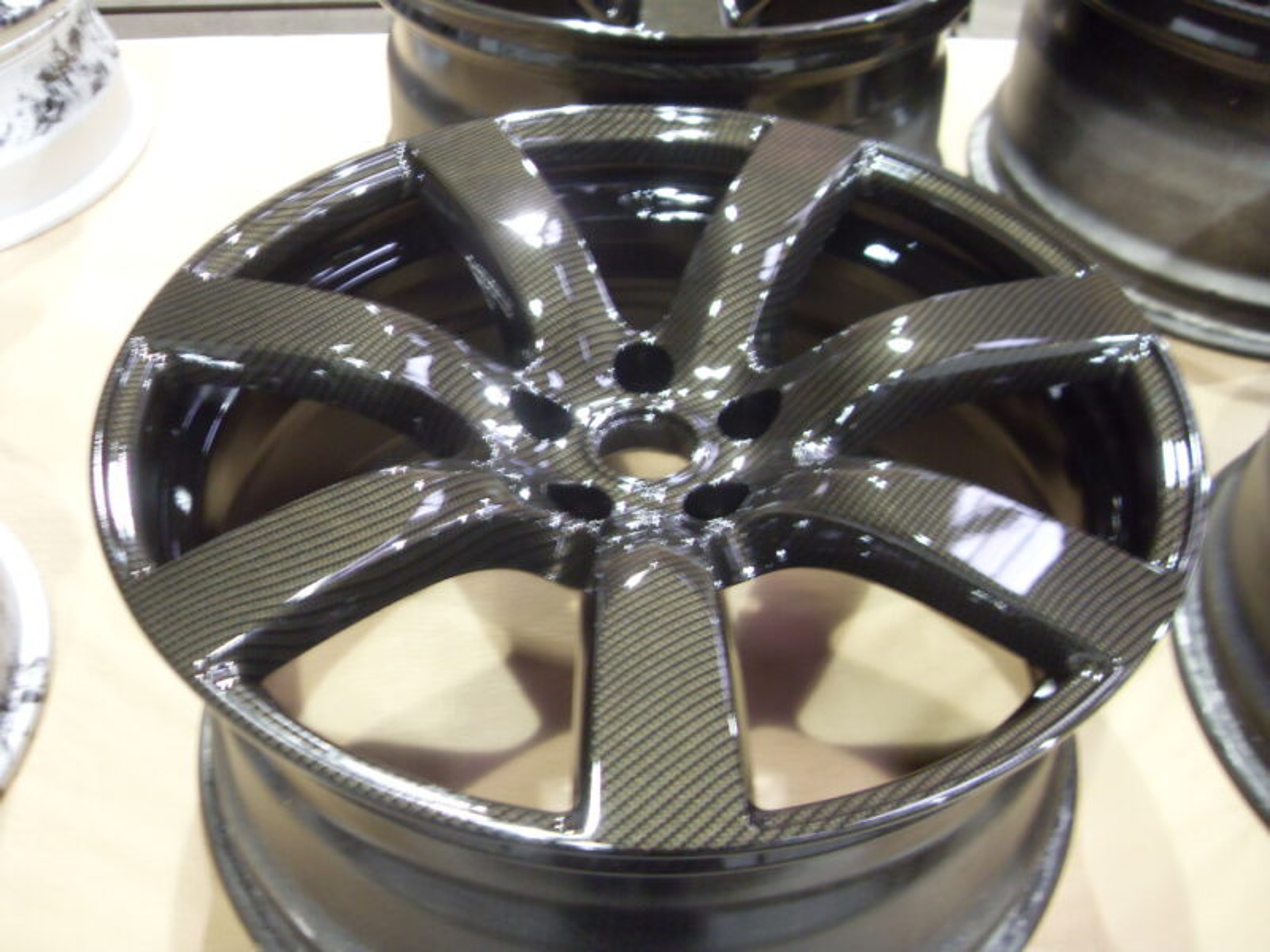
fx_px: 1284
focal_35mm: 35
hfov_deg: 52.6
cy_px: 476
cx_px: 635
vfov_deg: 40.7
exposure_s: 1/8
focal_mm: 6.3
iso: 200
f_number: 2.8
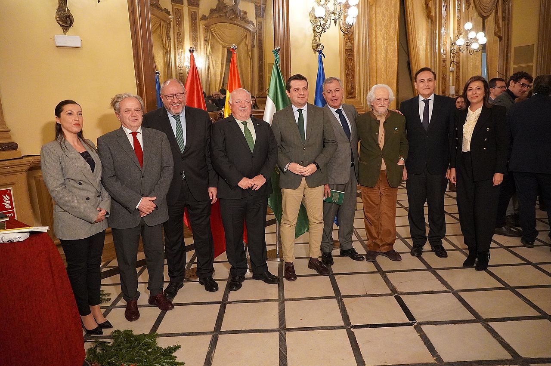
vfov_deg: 47.8
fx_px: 413
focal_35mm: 27
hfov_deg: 67.4
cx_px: 276
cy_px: 183
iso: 6400
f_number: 3.5
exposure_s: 1/100
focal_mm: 18
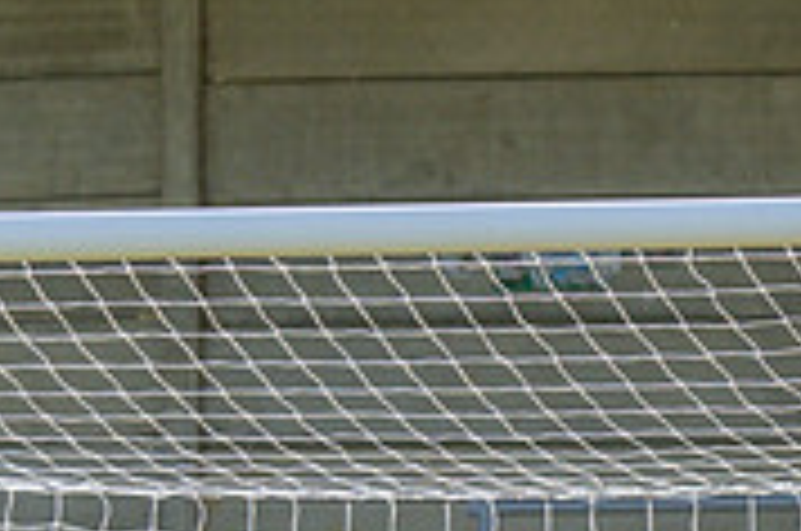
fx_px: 38934
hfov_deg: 1.2
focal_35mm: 1753
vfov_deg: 0.8
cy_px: 757
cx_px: -355
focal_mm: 300
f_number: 2.8
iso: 200
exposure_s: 1/3200
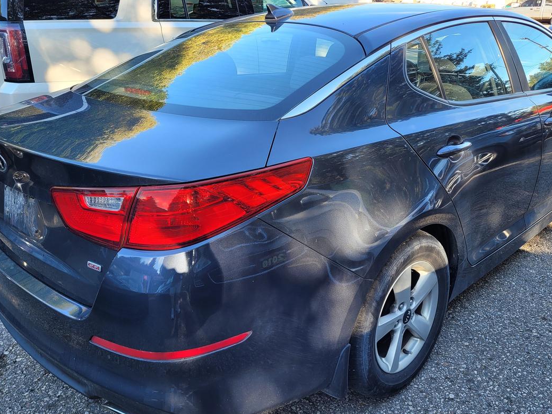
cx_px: 301
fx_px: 510
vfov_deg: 44.2
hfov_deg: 56.7
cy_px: 208
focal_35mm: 32
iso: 40
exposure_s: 1/176
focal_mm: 5.4
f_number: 1.8
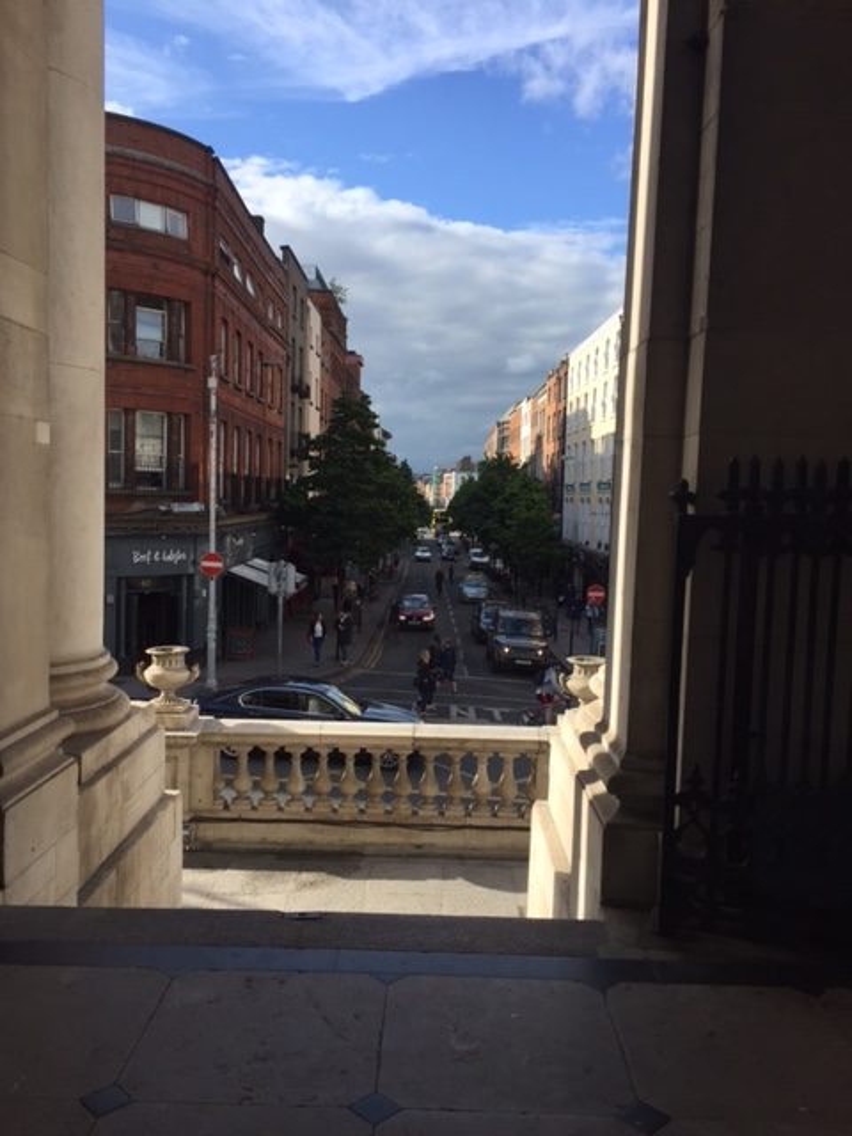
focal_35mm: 29
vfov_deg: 61.7
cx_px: 426
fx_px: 952
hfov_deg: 48.2
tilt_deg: -4.0
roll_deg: -2.0
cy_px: 568
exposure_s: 1/1163
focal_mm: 4.15
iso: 32
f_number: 2.2
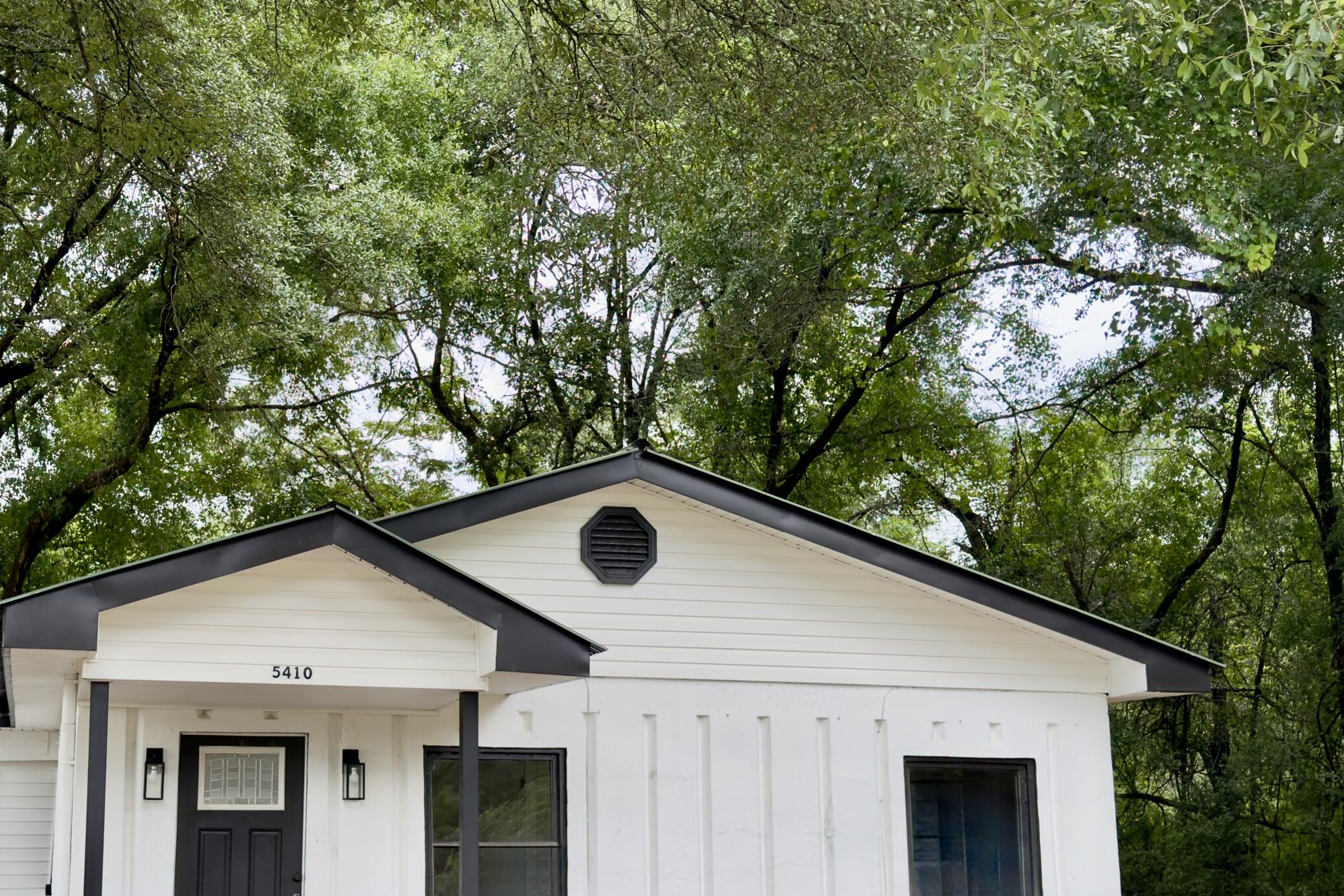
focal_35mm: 50
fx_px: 1867
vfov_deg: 26.9
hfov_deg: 39.1
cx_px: 429
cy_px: 551
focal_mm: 6.76
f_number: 1.78
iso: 80
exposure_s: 1/833
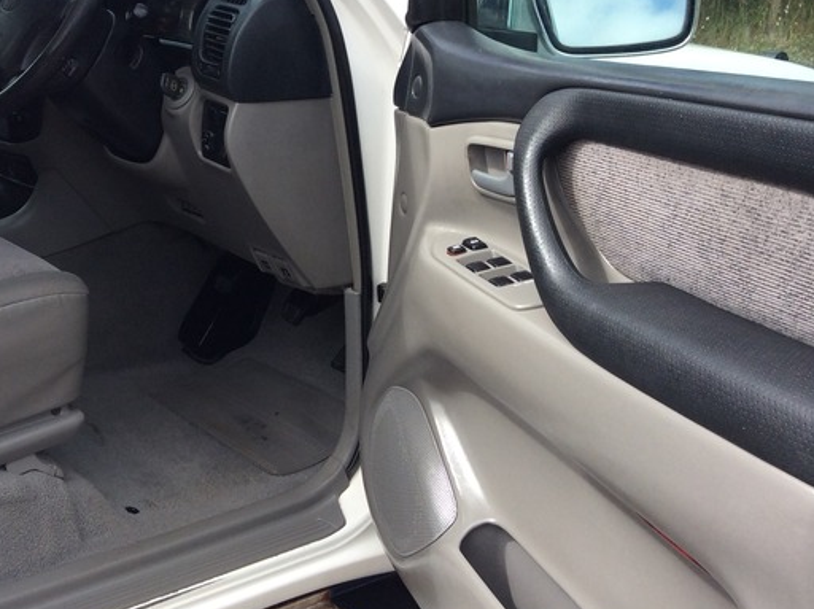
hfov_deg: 37.8
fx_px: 1175
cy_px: 211
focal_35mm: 50
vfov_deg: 28.9
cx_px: 267
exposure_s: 1/545
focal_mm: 3.3
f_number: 2.4
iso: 32
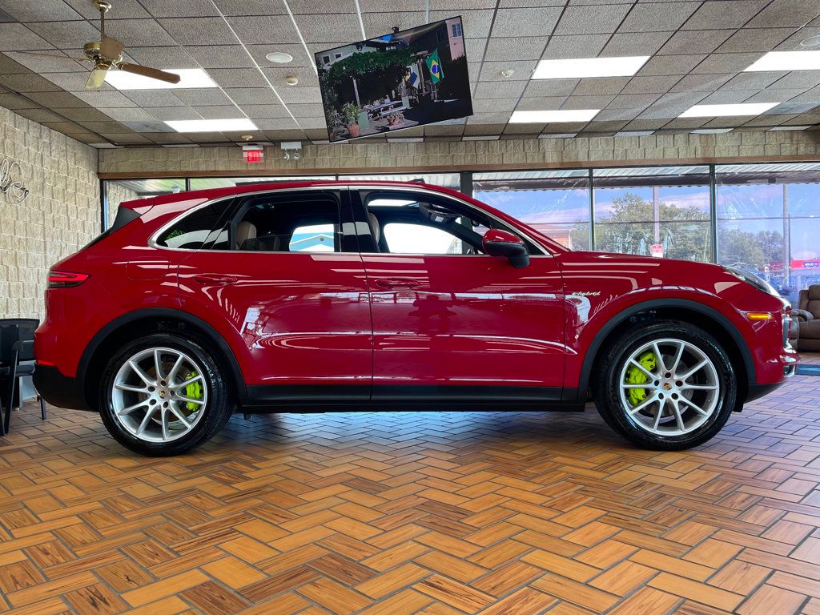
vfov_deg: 53.1
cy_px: 308
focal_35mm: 26
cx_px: 410
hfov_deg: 67.3
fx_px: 616
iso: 50
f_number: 1.6
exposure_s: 1/120
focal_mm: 4.2
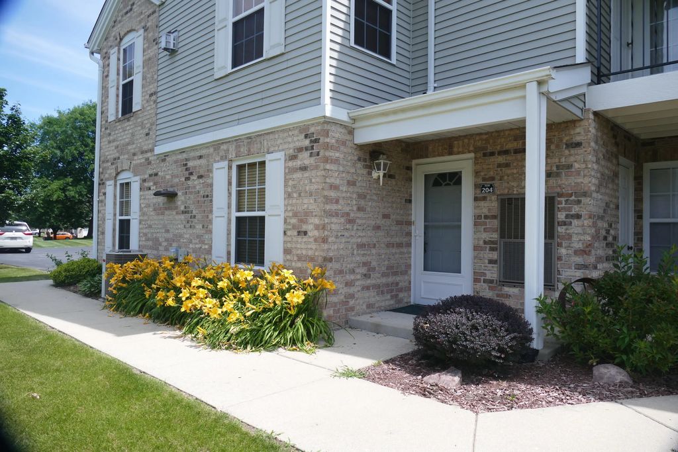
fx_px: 471
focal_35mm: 25
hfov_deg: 71.5
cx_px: 339
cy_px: 226
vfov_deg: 51.3
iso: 125
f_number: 2.8
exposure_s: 1/500
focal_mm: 9.12
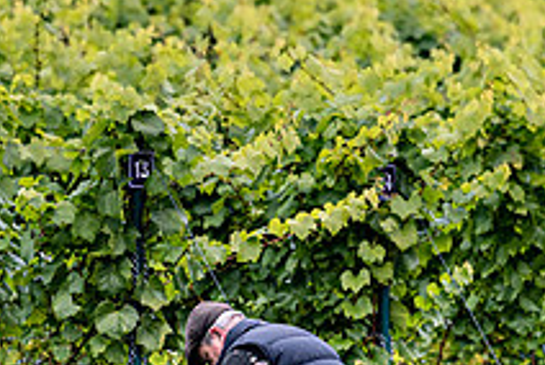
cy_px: 359
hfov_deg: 3.8
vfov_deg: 2.5
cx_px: 219
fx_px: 8277
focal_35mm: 546
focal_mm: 200
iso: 360
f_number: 4
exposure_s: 1/500
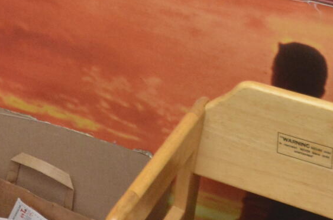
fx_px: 1034
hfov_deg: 18.2
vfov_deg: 10.3
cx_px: 96
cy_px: -329
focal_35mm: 112
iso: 800
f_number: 4.8
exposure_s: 1/60
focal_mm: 14
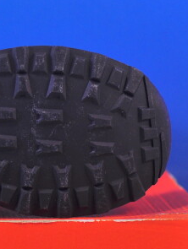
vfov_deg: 10.1
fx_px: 1409
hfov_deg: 7.5
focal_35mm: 195
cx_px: -79
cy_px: 27
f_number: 2.5
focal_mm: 50
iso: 250
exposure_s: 1/320
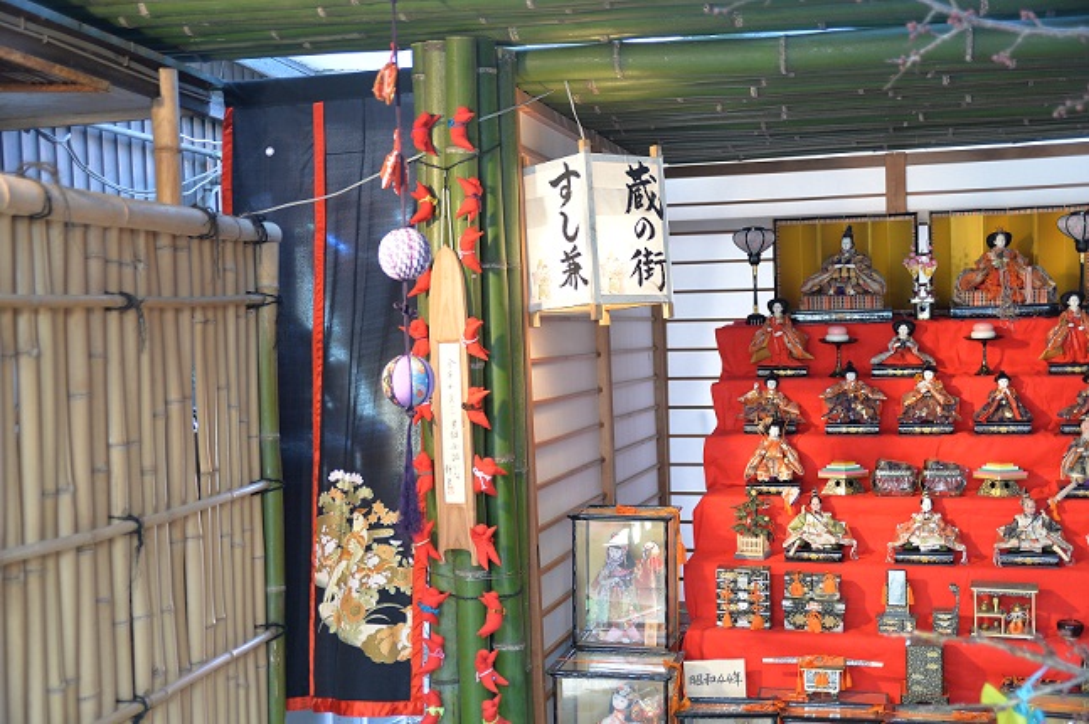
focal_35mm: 44
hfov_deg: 44.5
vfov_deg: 30.5
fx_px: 1330
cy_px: 362
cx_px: 544
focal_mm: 44
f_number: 4
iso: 800
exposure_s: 1/50
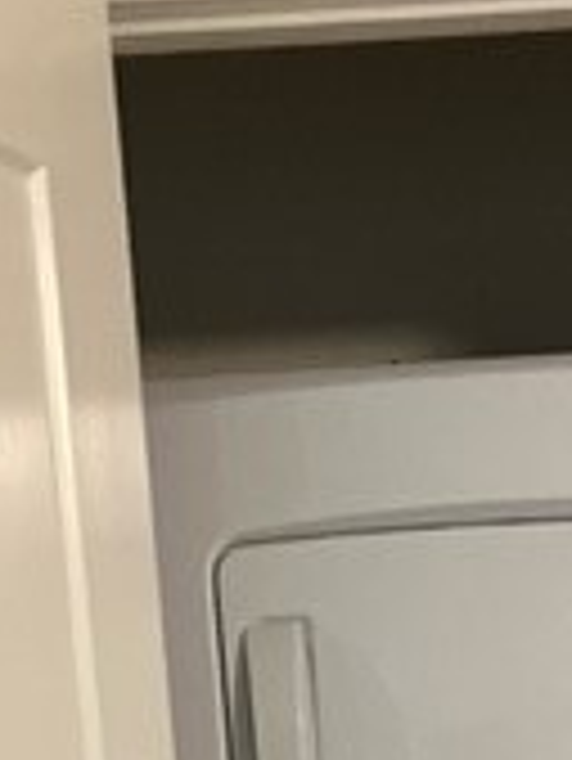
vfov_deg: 16.2
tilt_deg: -12.5
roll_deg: +3.0
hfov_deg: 13.7
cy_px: 1282
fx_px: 2332
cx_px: 644
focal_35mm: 106
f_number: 1.8
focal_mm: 3.99
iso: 640
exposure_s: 1/24
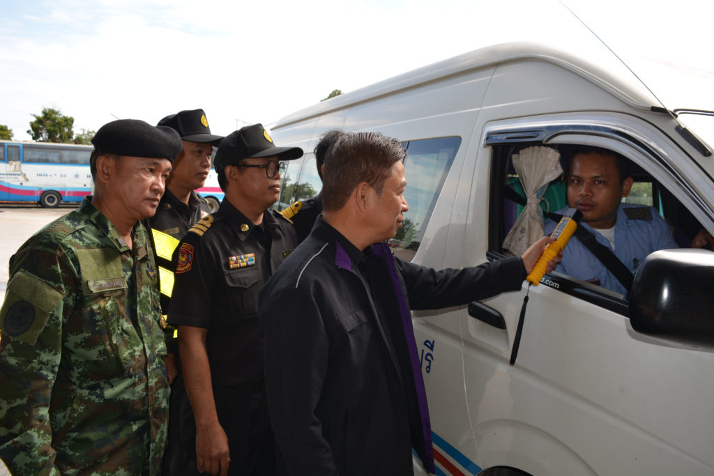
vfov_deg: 47.9
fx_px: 536
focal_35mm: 27
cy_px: 238
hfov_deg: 67.4
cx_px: 357
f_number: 5.6
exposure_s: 1/200
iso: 100
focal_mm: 18
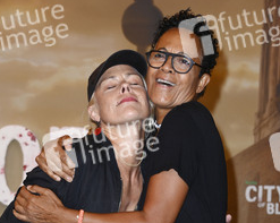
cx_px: 134
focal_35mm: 149
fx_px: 1233
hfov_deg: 13.0
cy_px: 201
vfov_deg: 10.3
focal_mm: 98
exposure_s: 1/250
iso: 640
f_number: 5.6
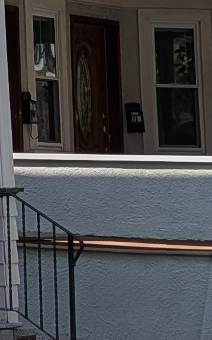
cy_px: -31
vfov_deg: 11.7
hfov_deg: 6.5
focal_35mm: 176
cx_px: -537
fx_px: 1628
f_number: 1.7
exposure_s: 1/1976
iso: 28
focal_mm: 4.53
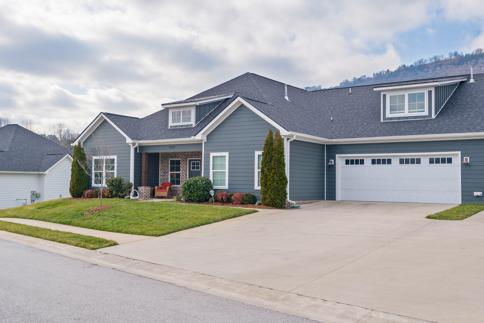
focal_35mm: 35
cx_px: 242
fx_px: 470
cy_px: 162
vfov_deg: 37.8
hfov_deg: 54.4
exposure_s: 1/500
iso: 320
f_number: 7.1
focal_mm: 35
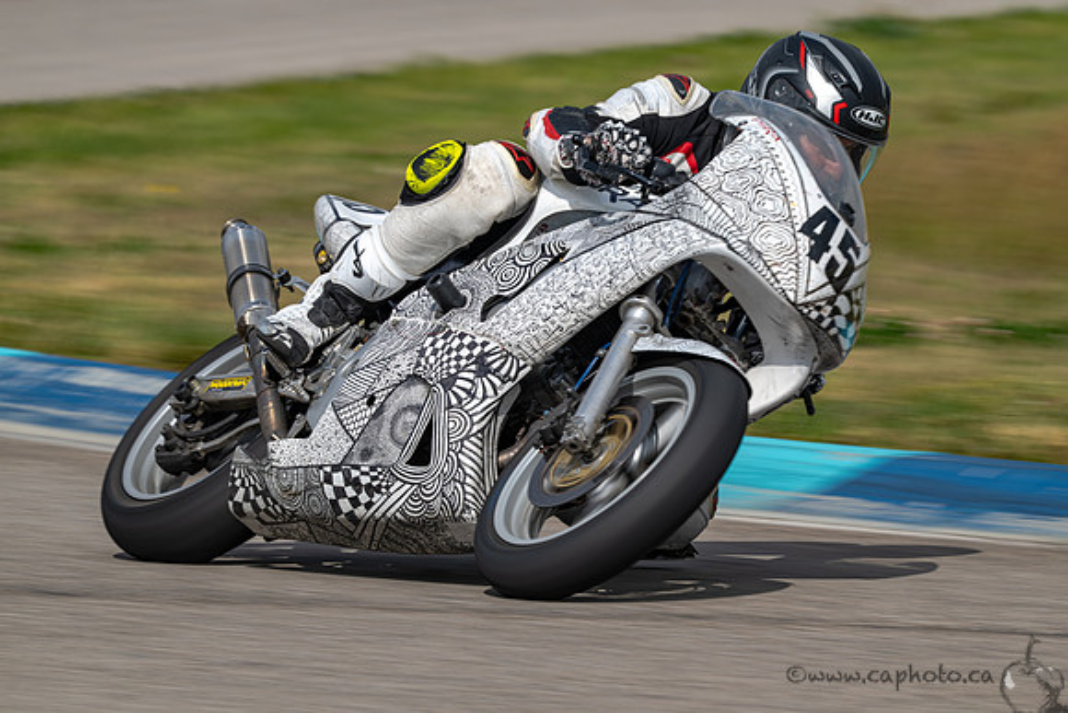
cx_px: 534
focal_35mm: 500
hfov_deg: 4.1
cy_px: 356
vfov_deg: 2.8
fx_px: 14836
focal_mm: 500
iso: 80
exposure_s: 1/160
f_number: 16
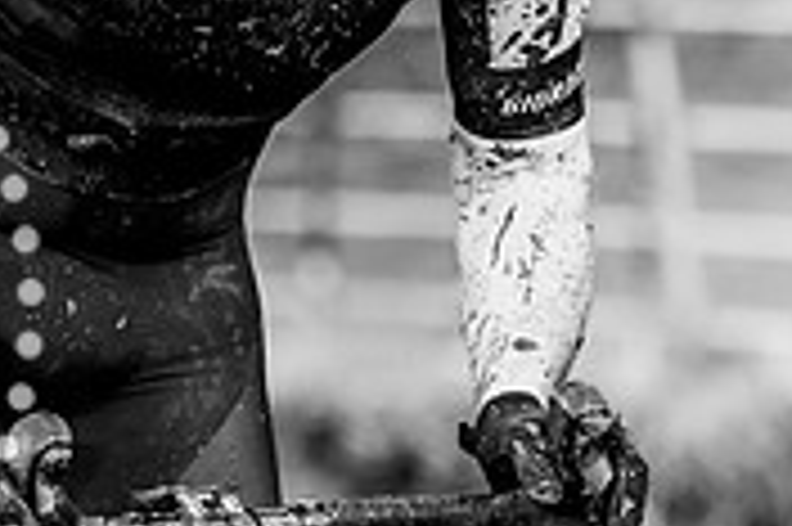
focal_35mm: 556
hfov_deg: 3.7
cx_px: 227
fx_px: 12220
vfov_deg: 2.5
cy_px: -223
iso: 400
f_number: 3.2
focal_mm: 126
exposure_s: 1/500
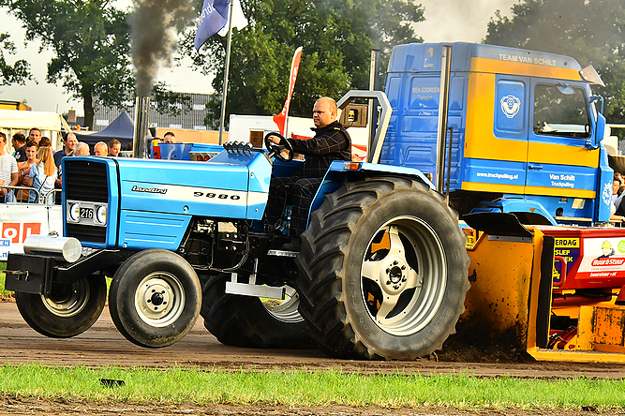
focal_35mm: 180
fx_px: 3123
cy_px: 238
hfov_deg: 11.4
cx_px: 262
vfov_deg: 7.6
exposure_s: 1/500
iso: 640
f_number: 9
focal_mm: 100
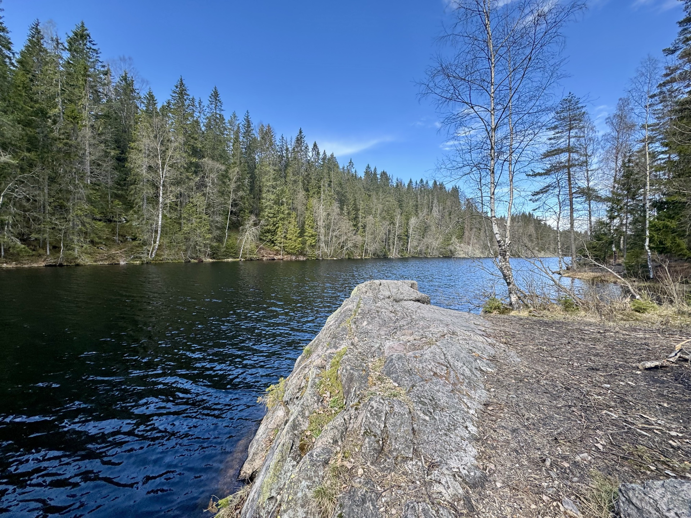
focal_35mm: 14
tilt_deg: -1.4
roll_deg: -1.6
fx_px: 279
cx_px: 346
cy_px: 259
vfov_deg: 85.7
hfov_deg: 102.1
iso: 40
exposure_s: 1/327
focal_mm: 2.22
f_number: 2.2
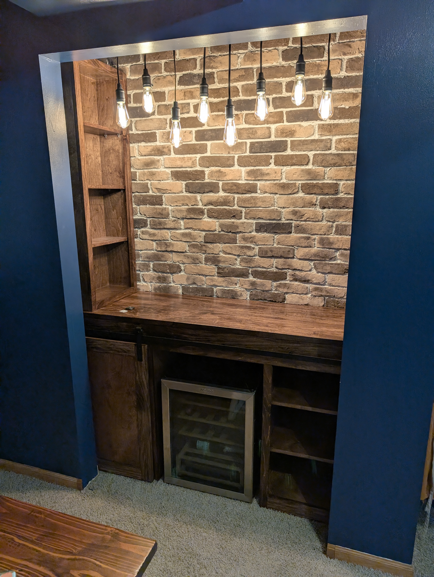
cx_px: 217
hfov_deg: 56.9
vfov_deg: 71.5
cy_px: 288
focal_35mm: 24
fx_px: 400
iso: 37
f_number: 1.68
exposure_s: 1/60
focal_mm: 6.9
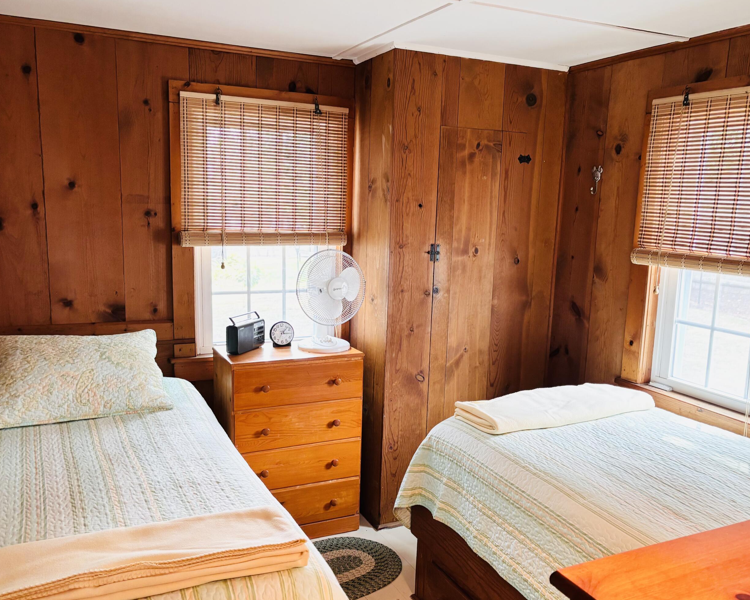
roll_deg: -1.9
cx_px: 380
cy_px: 321
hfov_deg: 57.2
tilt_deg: -9.6
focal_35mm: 31
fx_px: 688
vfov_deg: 47.1
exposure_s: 1/60
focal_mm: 5.96
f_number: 1.6
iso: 160
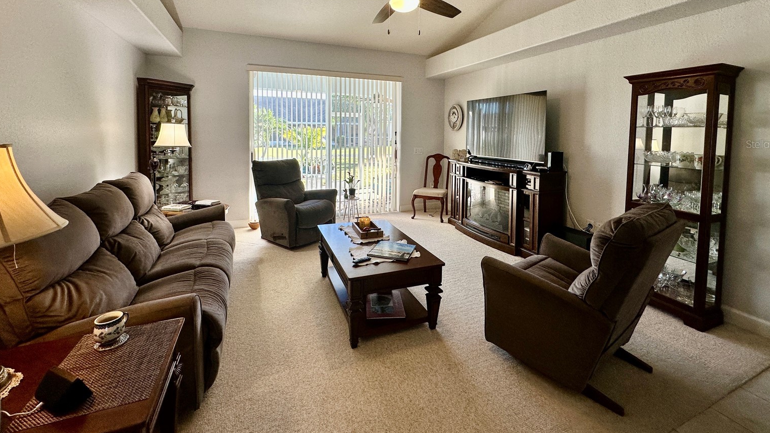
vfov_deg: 65.3
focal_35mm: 16
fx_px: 327
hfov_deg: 99.4
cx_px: 390
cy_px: 144
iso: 100
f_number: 2.2
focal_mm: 2.22
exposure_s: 1/120
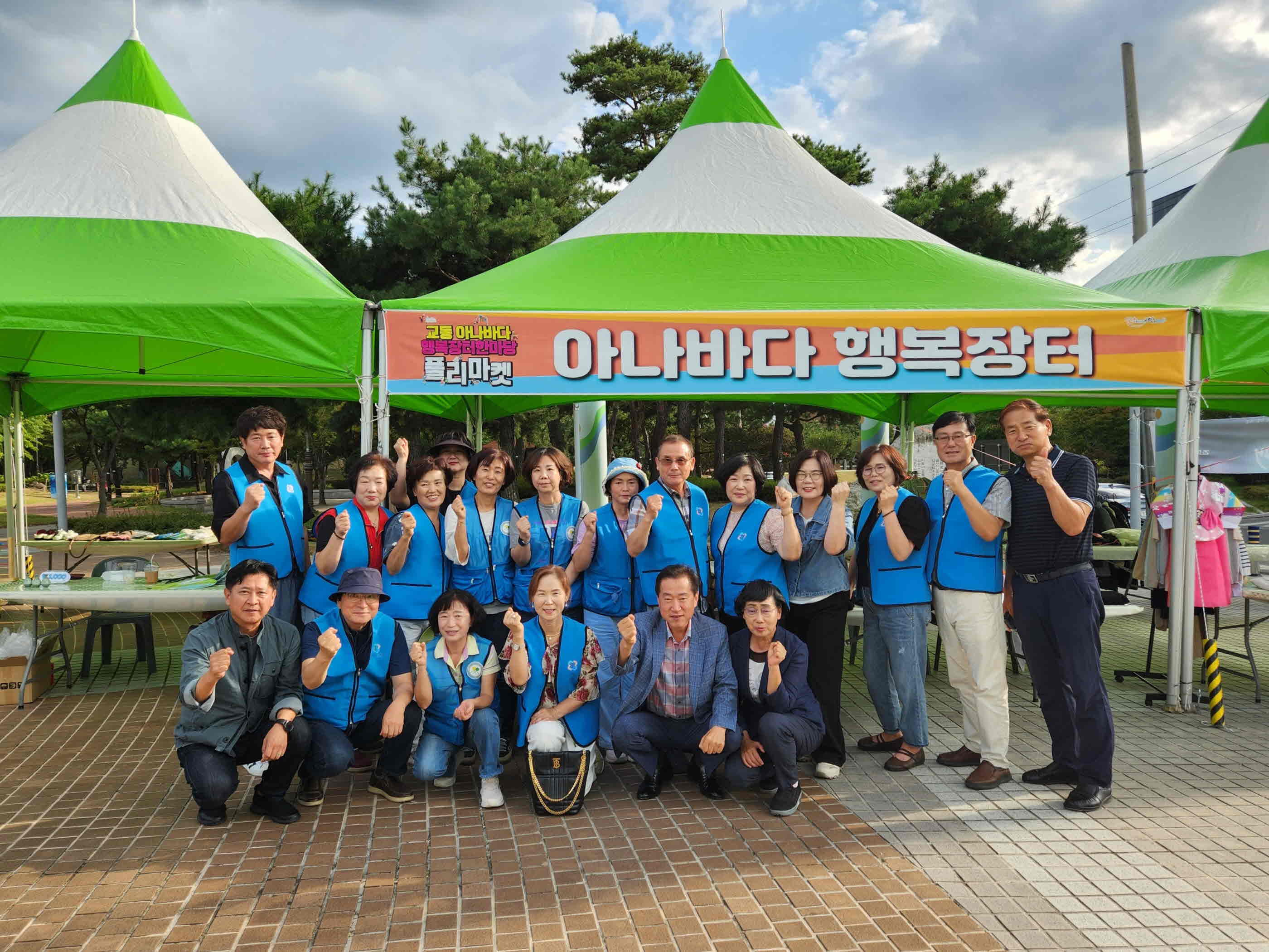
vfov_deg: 58.9
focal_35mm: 23
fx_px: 843
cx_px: 634
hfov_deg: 73.9
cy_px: 476
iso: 20
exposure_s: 1/496
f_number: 1.8
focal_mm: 5.4
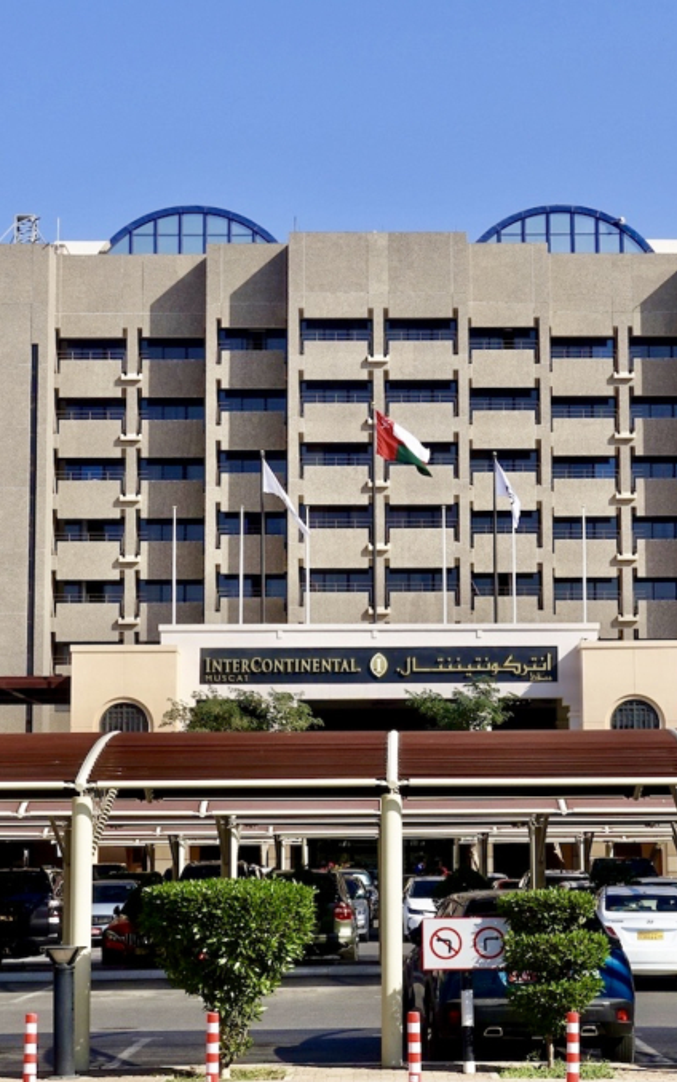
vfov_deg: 26.1
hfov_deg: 16.5
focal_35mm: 79
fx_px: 2331
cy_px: 547
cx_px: 410
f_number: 5.6
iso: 125
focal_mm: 18.7
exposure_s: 1/640
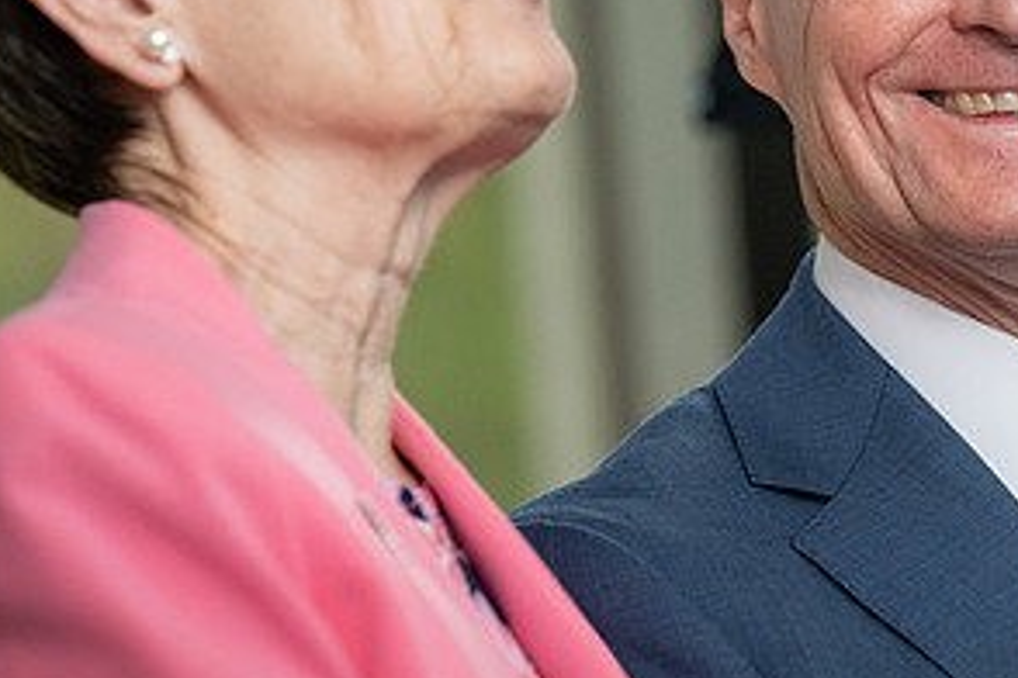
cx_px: 904
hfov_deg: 5.2
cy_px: 40
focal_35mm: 394
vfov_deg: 3.5
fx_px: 11141
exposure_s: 1/400
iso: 2500
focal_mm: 200
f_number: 4
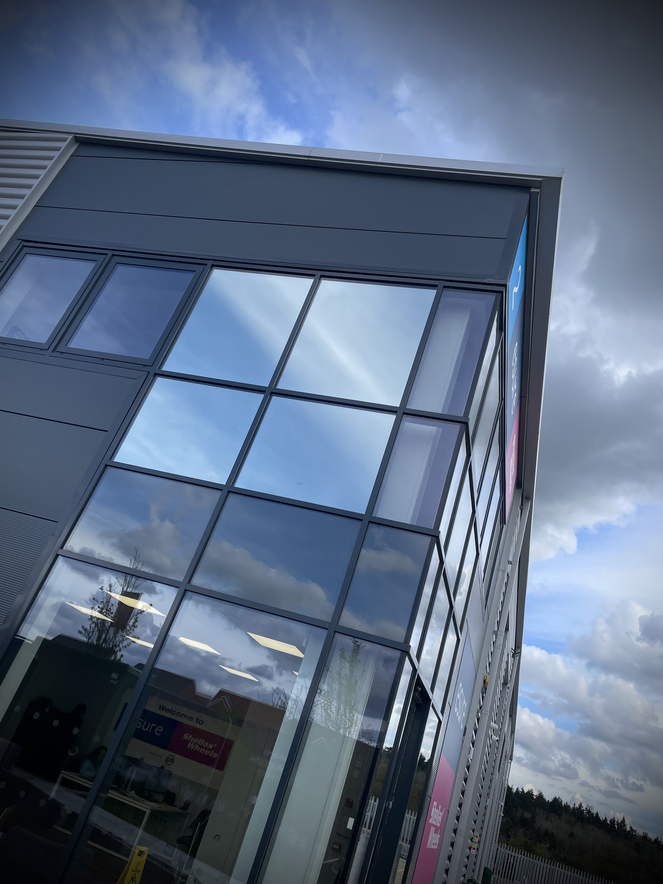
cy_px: 442
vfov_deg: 67.3
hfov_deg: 53.1
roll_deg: -18.8
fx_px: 664
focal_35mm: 26
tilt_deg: +28.0
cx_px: 332
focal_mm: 4.2
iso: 32
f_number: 1.6
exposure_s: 1/1350
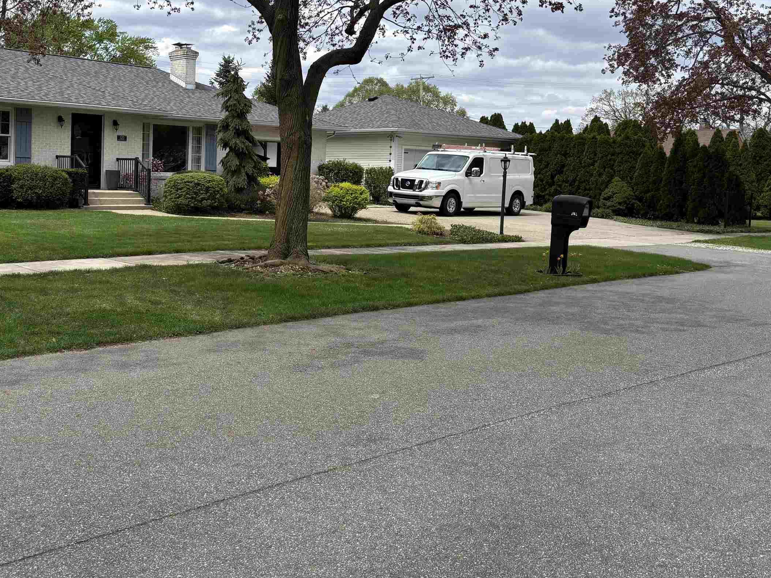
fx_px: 846
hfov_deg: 47.9
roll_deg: -1.5
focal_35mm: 38
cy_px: 196
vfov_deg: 37.3
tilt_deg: -1.6
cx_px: 240
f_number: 1.6
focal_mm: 5.96
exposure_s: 1/2639
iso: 50
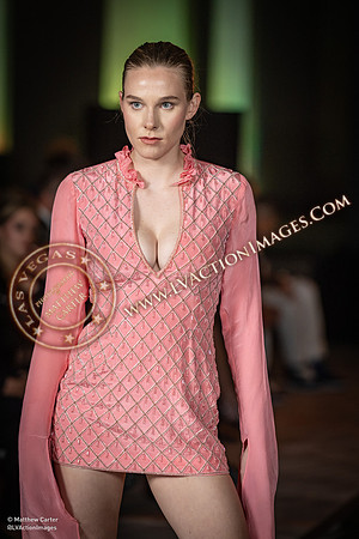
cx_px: 180
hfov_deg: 8.3
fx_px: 2468
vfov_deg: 12.5
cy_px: 270
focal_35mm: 165
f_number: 2.8
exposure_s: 1/500
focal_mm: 165
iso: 1600
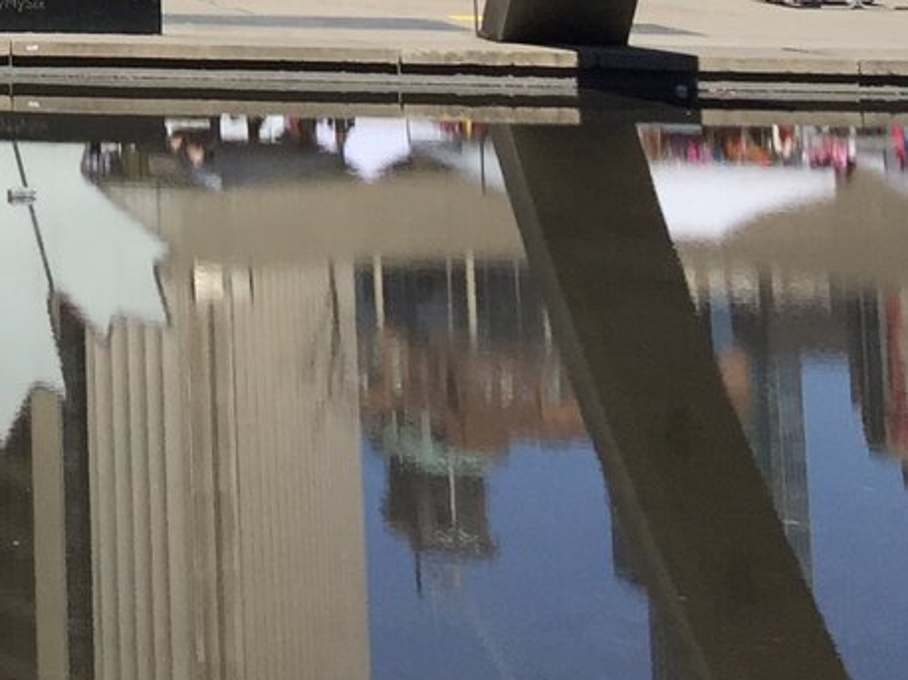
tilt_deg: +8.0
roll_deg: -0.9
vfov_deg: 11.9
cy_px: -553
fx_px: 2989
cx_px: -611
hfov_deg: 15.4
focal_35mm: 114
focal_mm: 4.15
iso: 32
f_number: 2.2
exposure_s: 1/2639
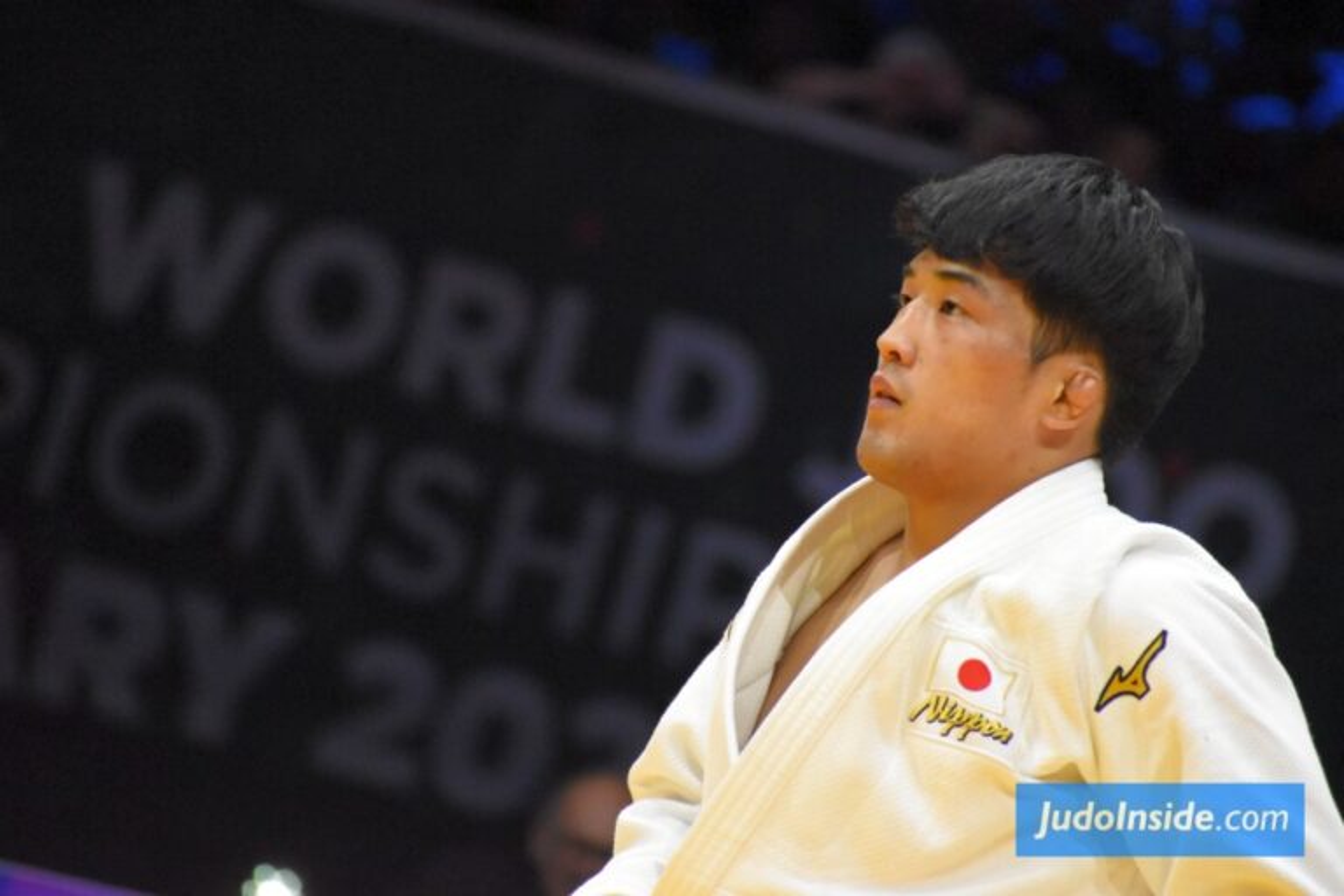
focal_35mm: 390
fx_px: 14559
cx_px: 672
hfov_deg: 5.3
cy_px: 448
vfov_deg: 3.5
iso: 6400
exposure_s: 1/640
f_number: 7.1
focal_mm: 260
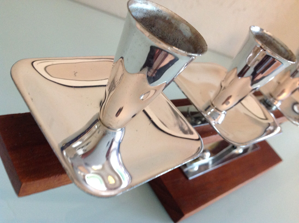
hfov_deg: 52.7
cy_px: 112
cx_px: 150
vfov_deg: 40.6
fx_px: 302
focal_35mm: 35
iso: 250
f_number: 2.4
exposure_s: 1/15
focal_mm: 4.28
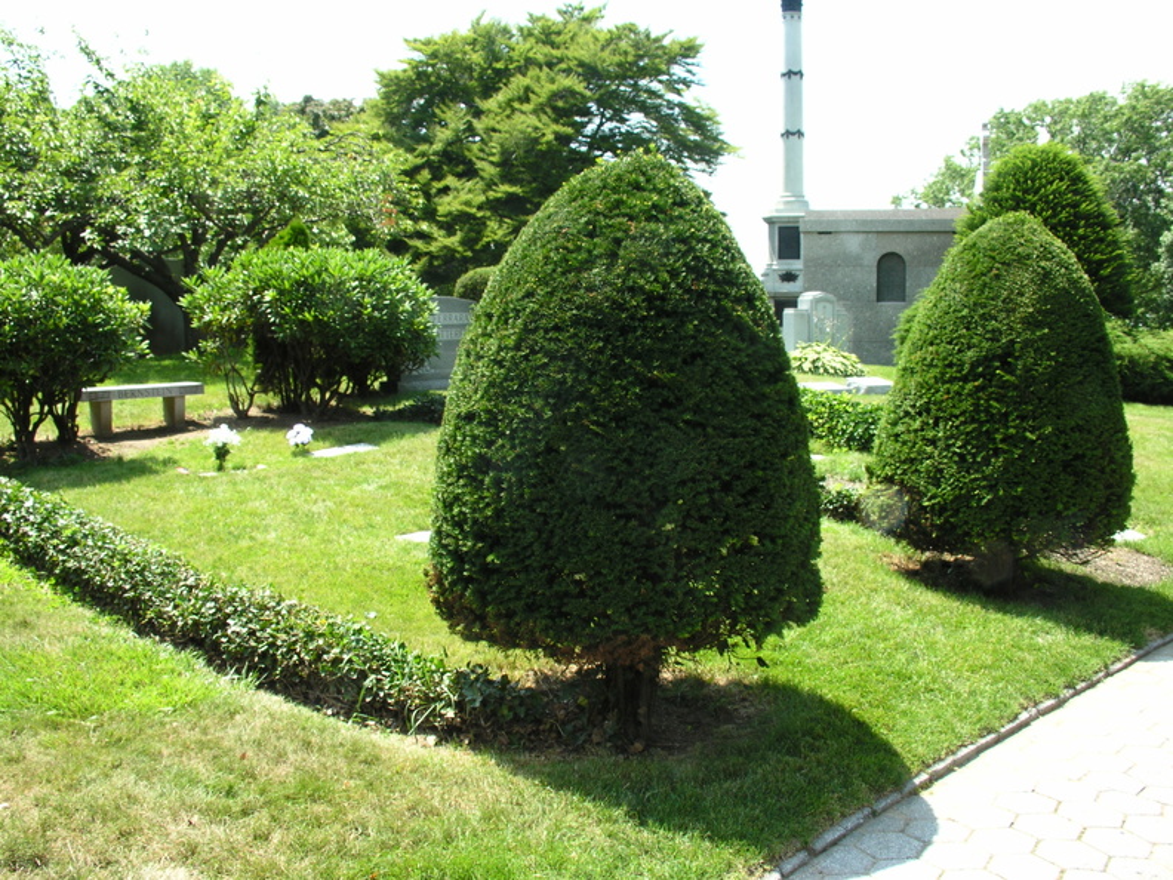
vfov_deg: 40.7
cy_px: 440
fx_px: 1186
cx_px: 586
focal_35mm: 35
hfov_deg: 52.6
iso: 50
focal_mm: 8.9
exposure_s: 1/51.6
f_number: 7.1
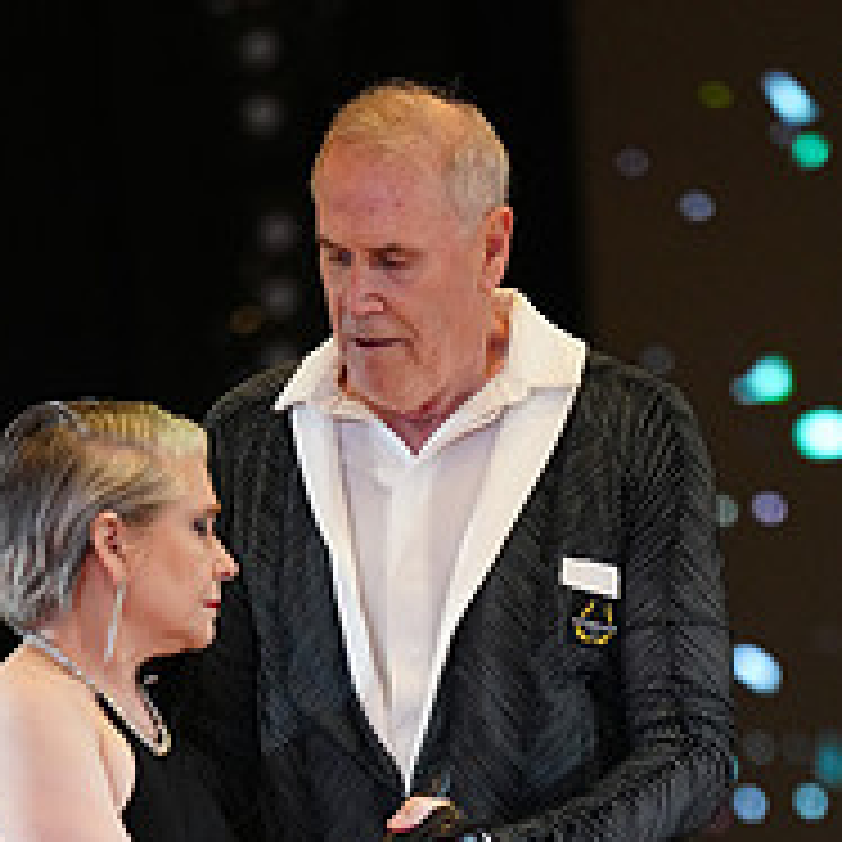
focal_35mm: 526
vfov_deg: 3.3
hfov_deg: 3.3
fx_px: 14475
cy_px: 1018
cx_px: 520
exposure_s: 1/500
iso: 2500
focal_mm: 200
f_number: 2.8
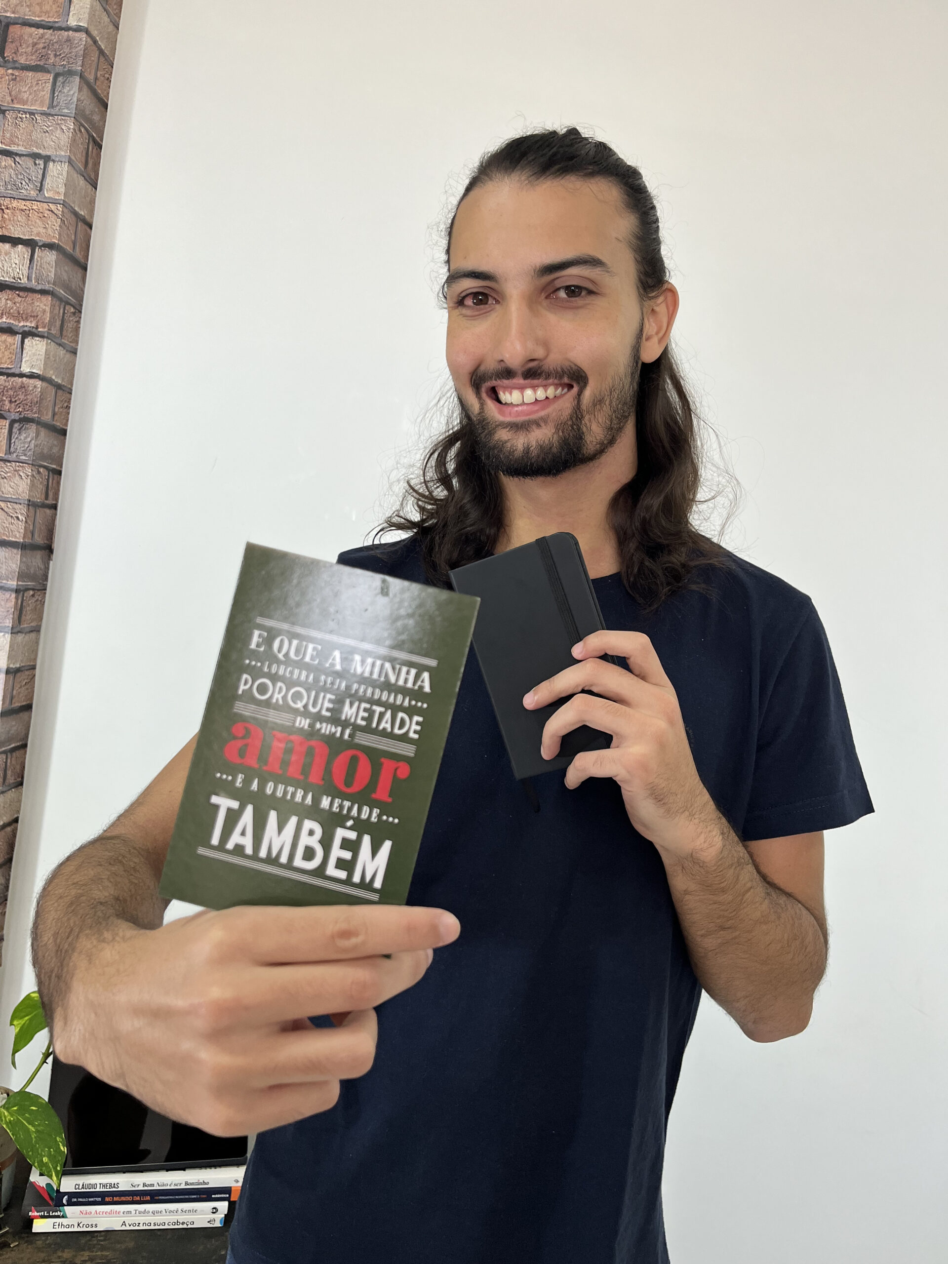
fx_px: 949
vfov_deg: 67.3
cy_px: 632
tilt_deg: -2.7
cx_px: 474
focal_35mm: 26
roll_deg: -7.6
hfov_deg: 53.1
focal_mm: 5.1
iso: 80
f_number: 1.6
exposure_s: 1/120
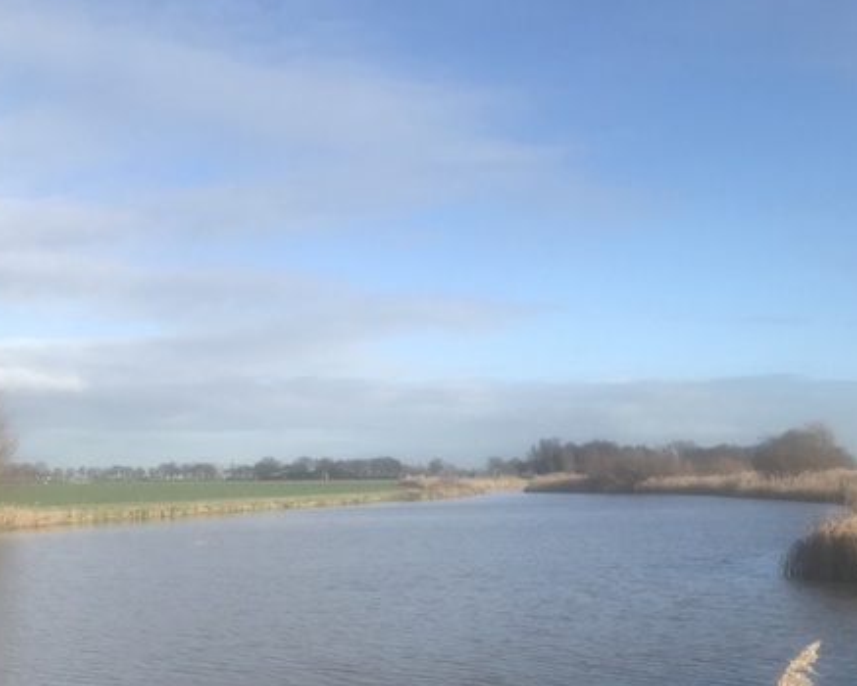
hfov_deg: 37.2
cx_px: 349
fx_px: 1269
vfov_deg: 29.9
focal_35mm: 50
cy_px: 494
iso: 20
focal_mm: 3.99
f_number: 1.8
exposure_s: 1/1916
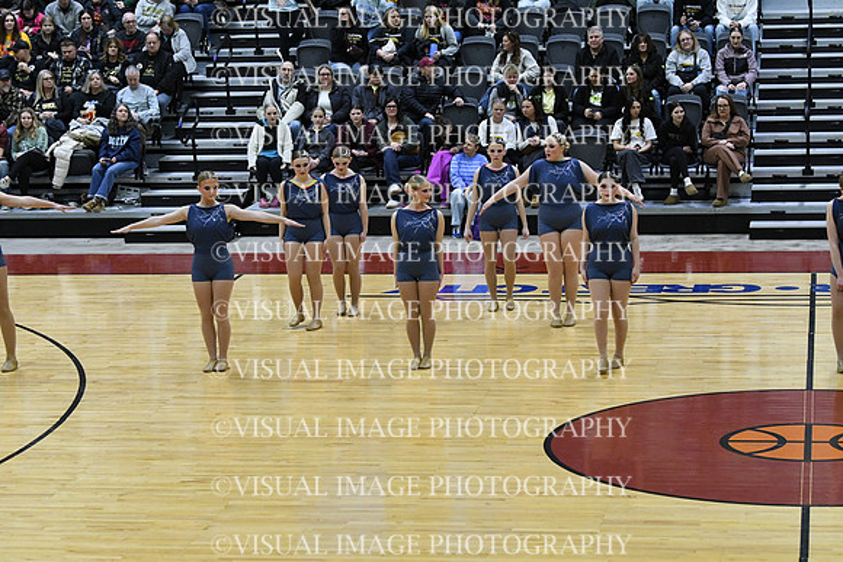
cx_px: 422
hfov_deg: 19.5
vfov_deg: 13.0
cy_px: 281
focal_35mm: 105
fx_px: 2459
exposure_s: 1/400
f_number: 4
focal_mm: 70
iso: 4000
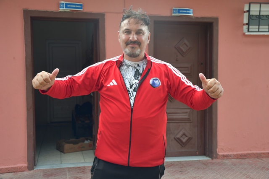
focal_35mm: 48
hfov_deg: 41.1
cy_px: 90
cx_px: 134
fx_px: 359
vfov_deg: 28.1
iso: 720
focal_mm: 32
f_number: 4
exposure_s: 1/250
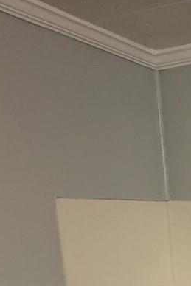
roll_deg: -0.1
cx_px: 406
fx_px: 477
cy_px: 304
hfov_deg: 16.2
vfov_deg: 30.4
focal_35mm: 60
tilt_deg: -11.4
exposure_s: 1/60
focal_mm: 2.22
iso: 640
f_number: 2.2
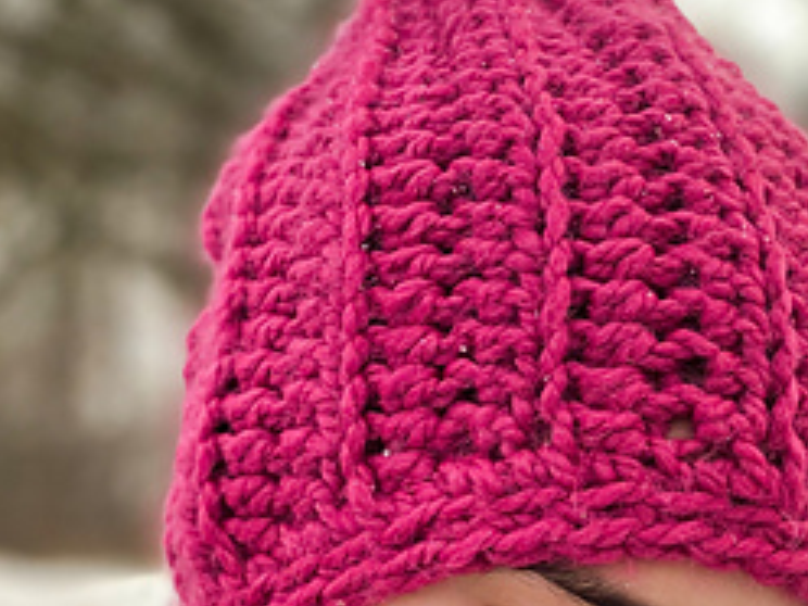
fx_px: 3128
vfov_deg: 10.8
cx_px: 560
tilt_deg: -8.9
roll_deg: -0.2
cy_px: 769
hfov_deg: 14.7
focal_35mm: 134
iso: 20
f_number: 2
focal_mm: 6
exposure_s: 1/198
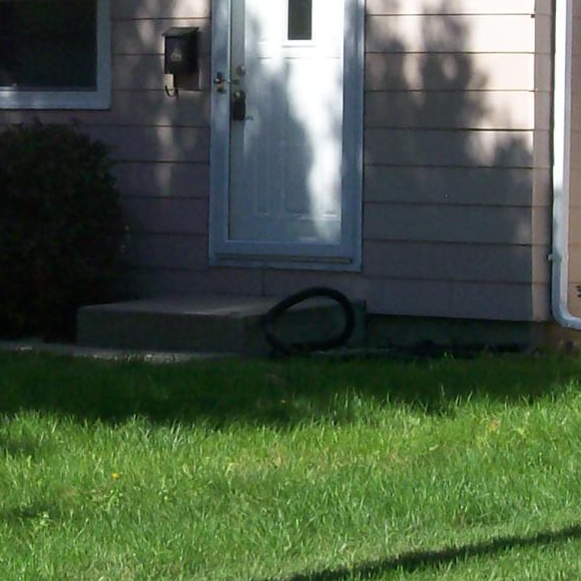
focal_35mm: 196
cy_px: 122
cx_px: 92
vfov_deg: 8.9
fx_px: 3722
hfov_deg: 8.9
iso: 80
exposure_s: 1/346
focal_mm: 9.4
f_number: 6
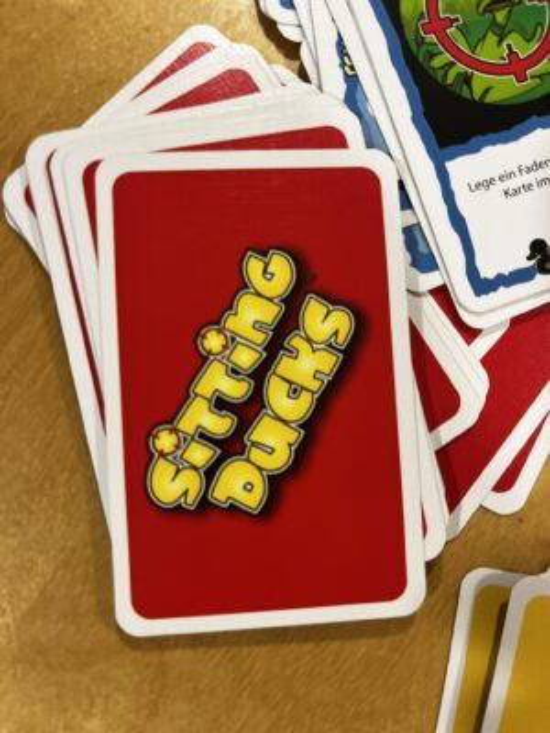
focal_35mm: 26
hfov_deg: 53.1
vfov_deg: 67.3
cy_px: 366
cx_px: 275
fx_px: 551
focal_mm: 5.1
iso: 125
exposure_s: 1/100
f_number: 1.6
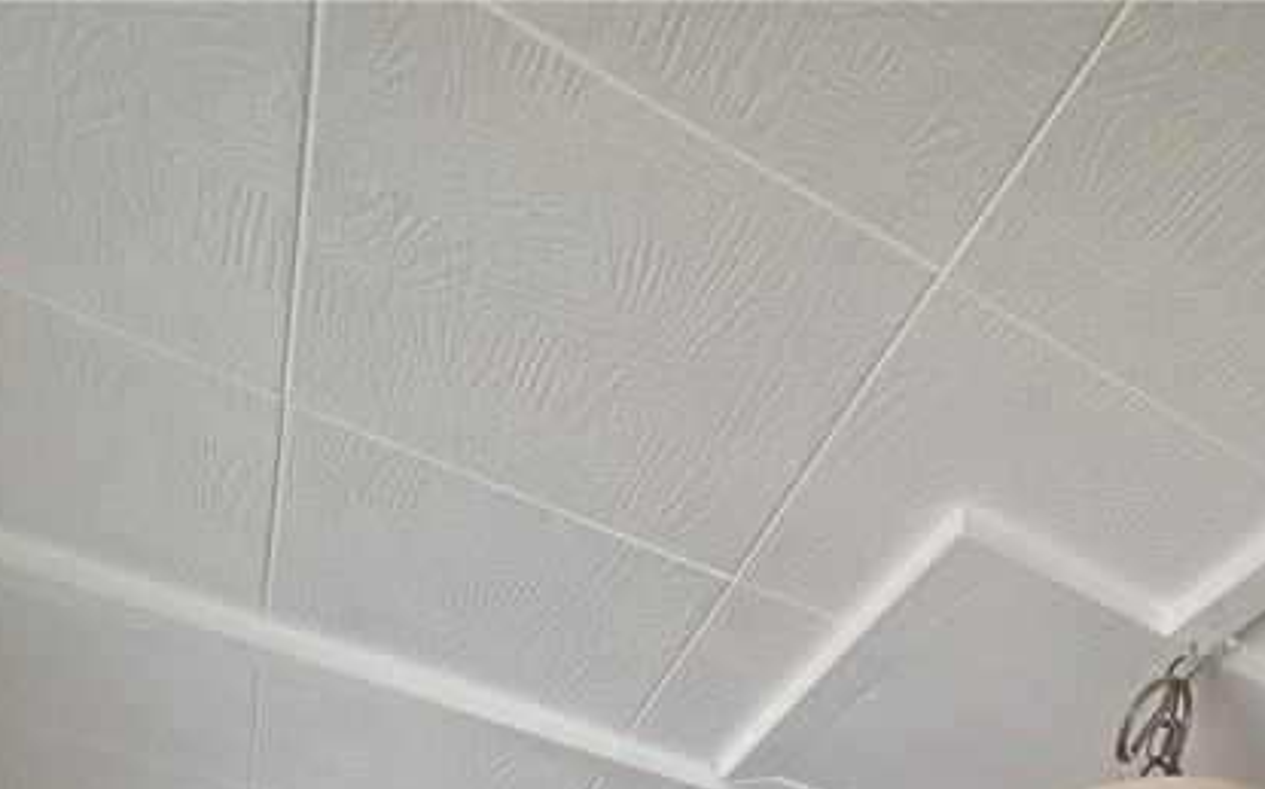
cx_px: 905
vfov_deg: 19.8
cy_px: 1557
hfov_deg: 54.8
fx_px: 1172
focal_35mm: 34
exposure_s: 1/120
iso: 160
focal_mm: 2.2
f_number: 1.9
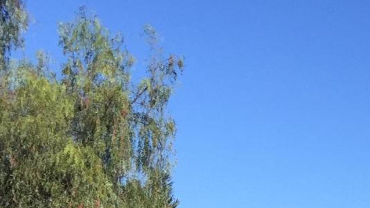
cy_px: 583
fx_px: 1157
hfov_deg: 17.1
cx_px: 474
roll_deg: +0.4
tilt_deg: -8.9
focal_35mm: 118
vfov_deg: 8.8
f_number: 2.2
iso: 32
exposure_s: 1/1721
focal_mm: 4.15
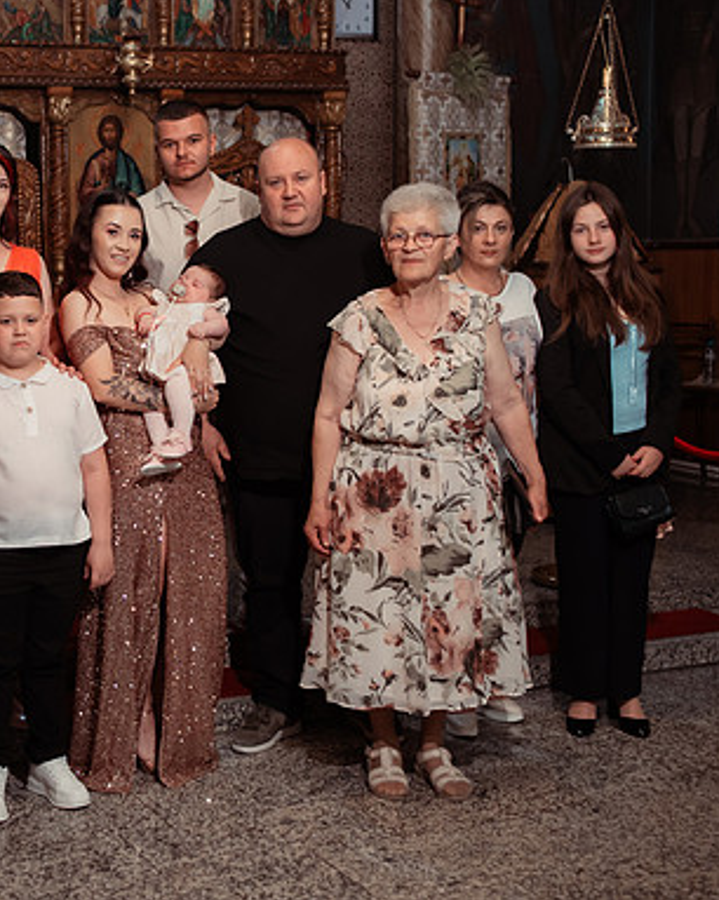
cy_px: 401
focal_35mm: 55
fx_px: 1464
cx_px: 84
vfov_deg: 34.1
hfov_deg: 26.7
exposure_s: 1/250
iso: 1600
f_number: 2.8
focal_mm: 35
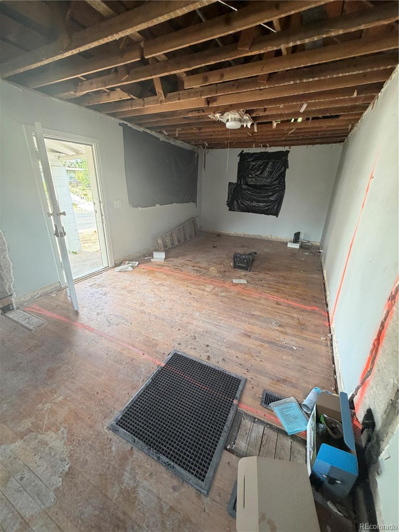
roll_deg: -1.8
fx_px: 215
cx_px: 200
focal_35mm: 14
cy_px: 266
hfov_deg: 85.7
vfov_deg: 102.1
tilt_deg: -22.5
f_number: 2.2
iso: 200
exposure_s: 1/60
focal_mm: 2.22
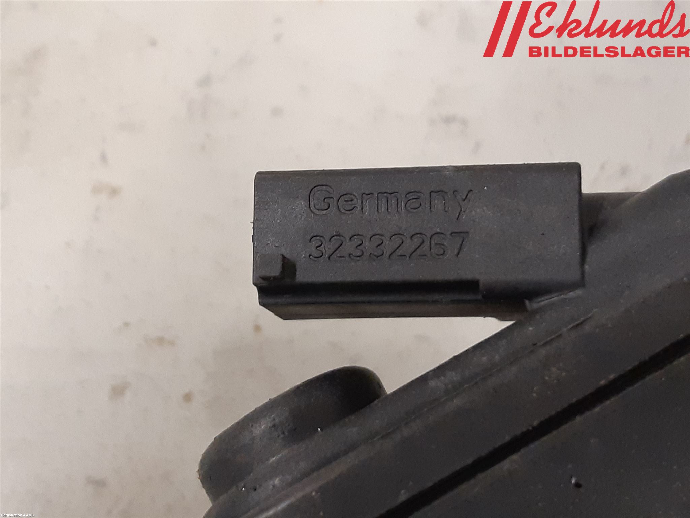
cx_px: 345
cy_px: 259
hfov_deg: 67.3
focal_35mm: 26
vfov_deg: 53.1
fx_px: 518
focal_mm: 3.93
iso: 250
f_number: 1.7
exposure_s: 1/50
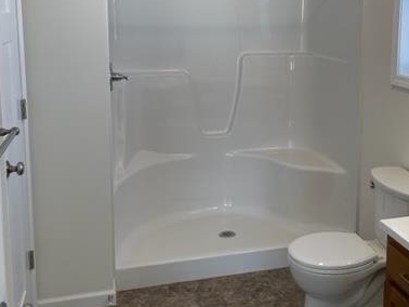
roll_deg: -0.7
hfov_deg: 42.5
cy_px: 92
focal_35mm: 44
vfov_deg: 32.5
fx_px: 520
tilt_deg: -8.4
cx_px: 261
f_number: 1.6
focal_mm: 5.1
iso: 32
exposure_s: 1/175
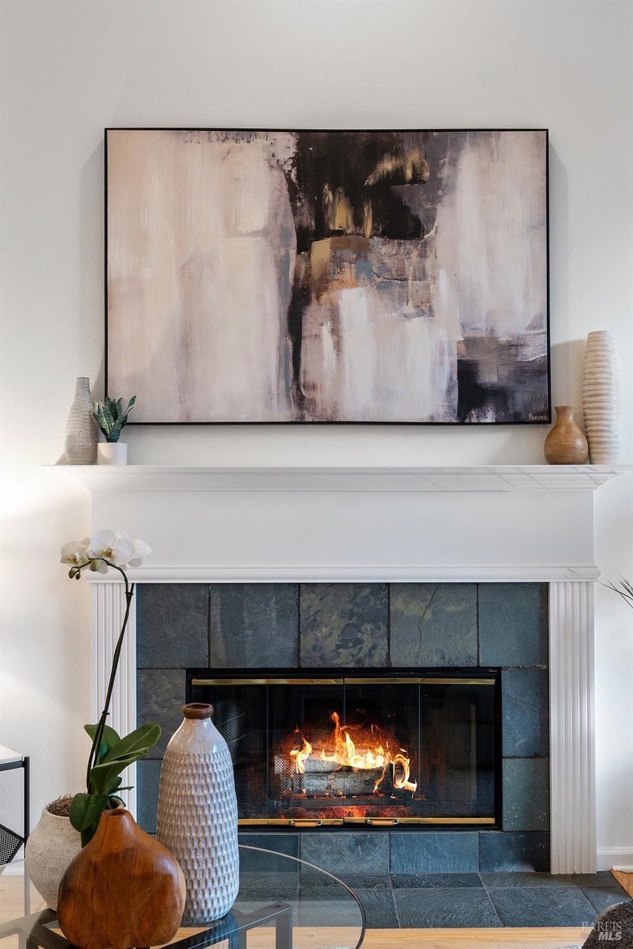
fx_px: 949
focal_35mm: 36
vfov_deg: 53.1
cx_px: 316
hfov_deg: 36.9
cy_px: 474
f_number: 9
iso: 400
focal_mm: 24
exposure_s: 1/13
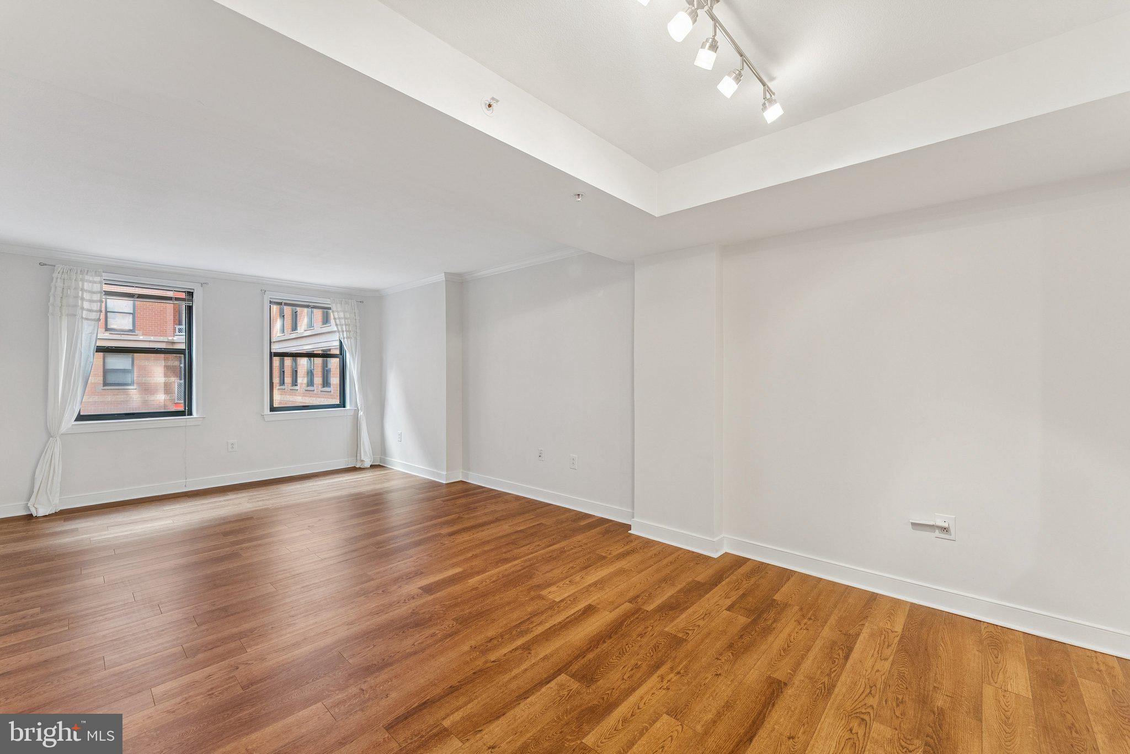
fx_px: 440
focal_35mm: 14
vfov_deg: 81.3
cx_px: 565
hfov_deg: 104.2
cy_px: 377
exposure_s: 1/2.5
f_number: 9
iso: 250
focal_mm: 14
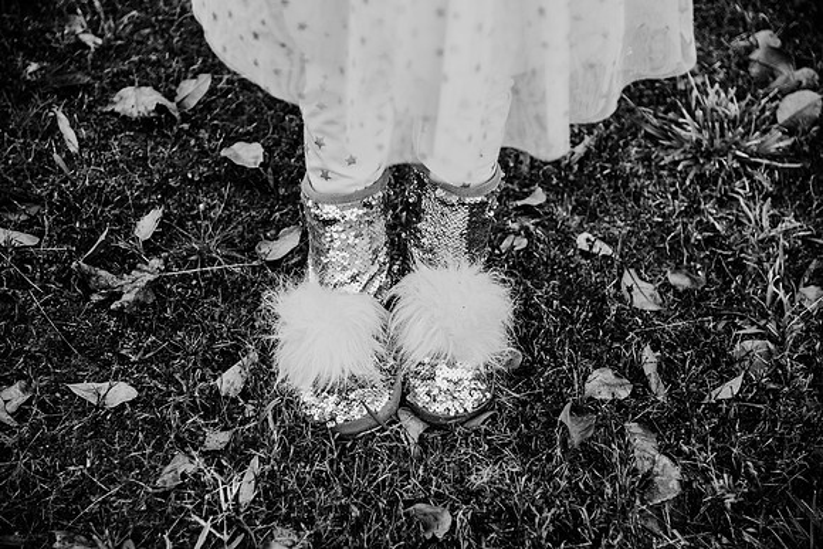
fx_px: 1601
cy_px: 274
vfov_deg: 19.5
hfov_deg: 28.8
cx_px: 412
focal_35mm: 70
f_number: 4
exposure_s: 1/800
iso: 800
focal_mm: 70
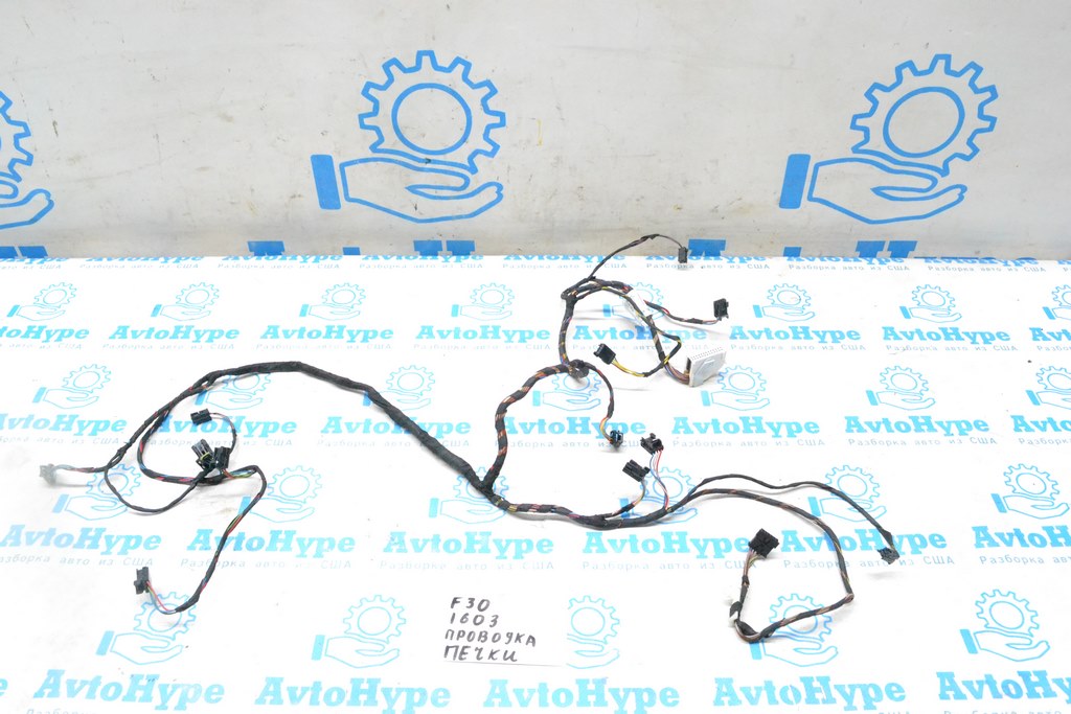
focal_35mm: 30
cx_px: 536
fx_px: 893
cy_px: 357
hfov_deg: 61.9
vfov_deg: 43.6
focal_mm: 20
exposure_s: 1/160
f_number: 9
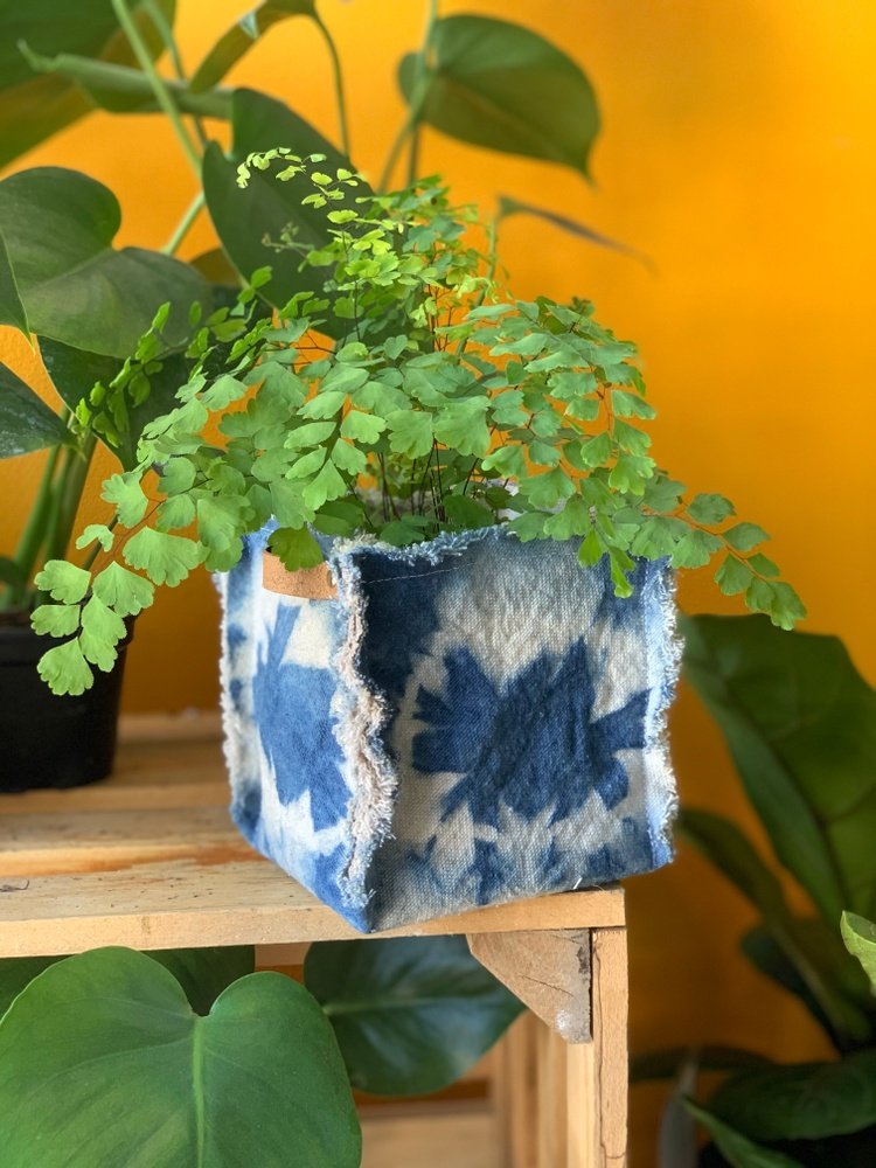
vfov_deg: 36.8
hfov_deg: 28.0
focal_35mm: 52
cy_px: 584
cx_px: 438
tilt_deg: -9.5
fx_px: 1755
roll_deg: +1.9
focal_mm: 6
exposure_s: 1/68
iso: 125
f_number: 2.4
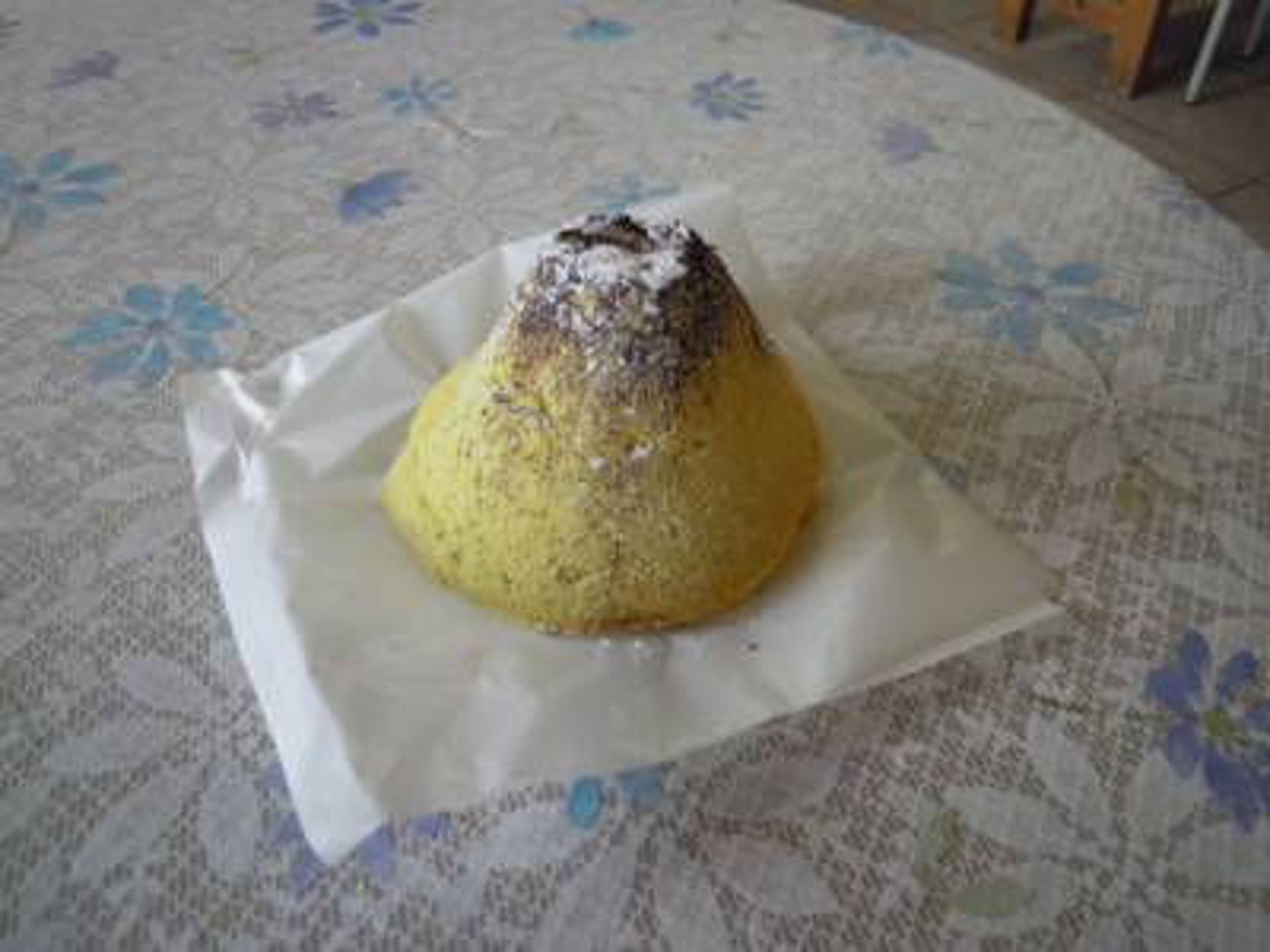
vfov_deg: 49.7
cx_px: 635
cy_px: 476
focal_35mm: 28
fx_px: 1027
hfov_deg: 63.4
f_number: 2.7
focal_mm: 5
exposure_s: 1/40
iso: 100
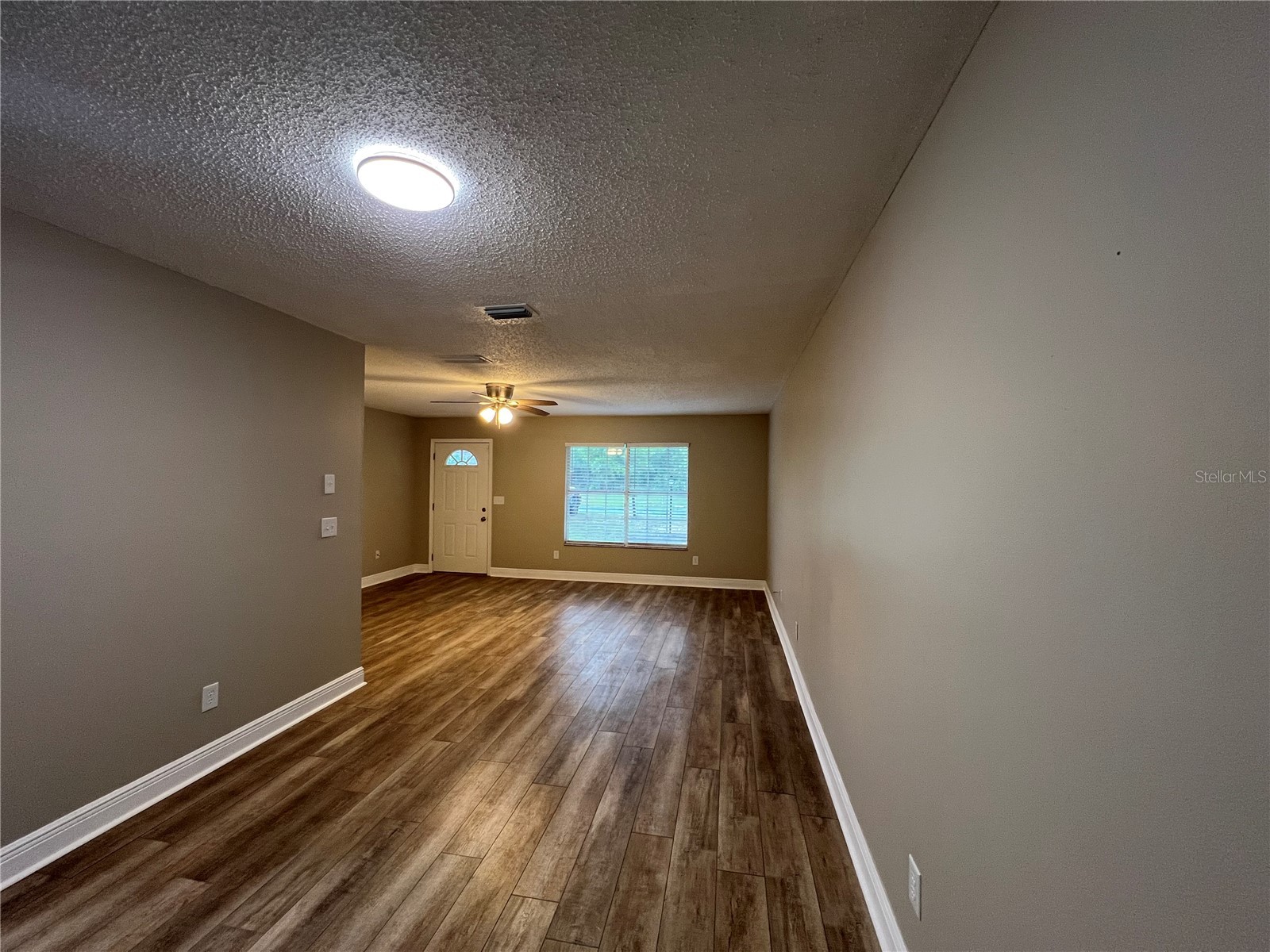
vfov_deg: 89.9
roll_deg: -0.2
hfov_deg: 106.2
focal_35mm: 13
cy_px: 476
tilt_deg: -0.2
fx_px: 477
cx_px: 635
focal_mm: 1.57
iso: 250
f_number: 1.8
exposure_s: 1/60
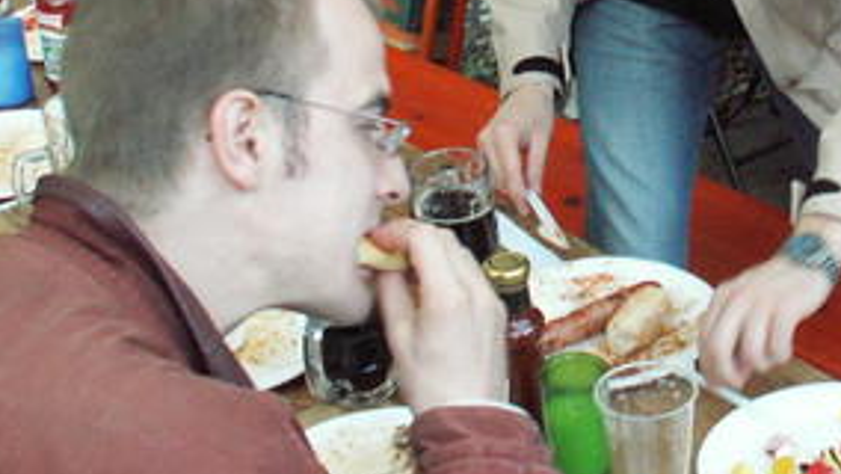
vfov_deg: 13.9
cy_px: 0
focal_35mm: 86
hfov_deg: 24.2
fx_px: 1919
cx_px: 708
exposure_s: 1/30
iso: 160
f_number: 2.8
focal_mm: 5.86
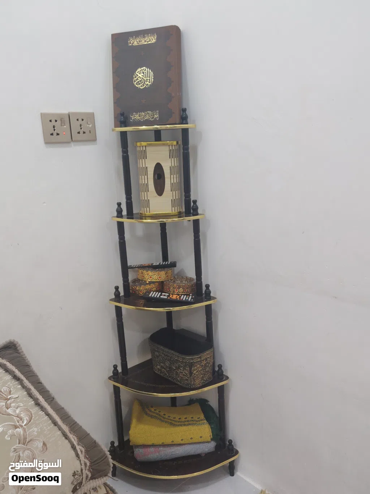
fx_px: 413
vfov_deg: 61.7
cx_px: 185
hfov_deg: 48.2
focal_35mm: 29
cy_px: 247
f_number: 1.75
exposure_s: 1/50
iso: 229
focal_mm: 5.25
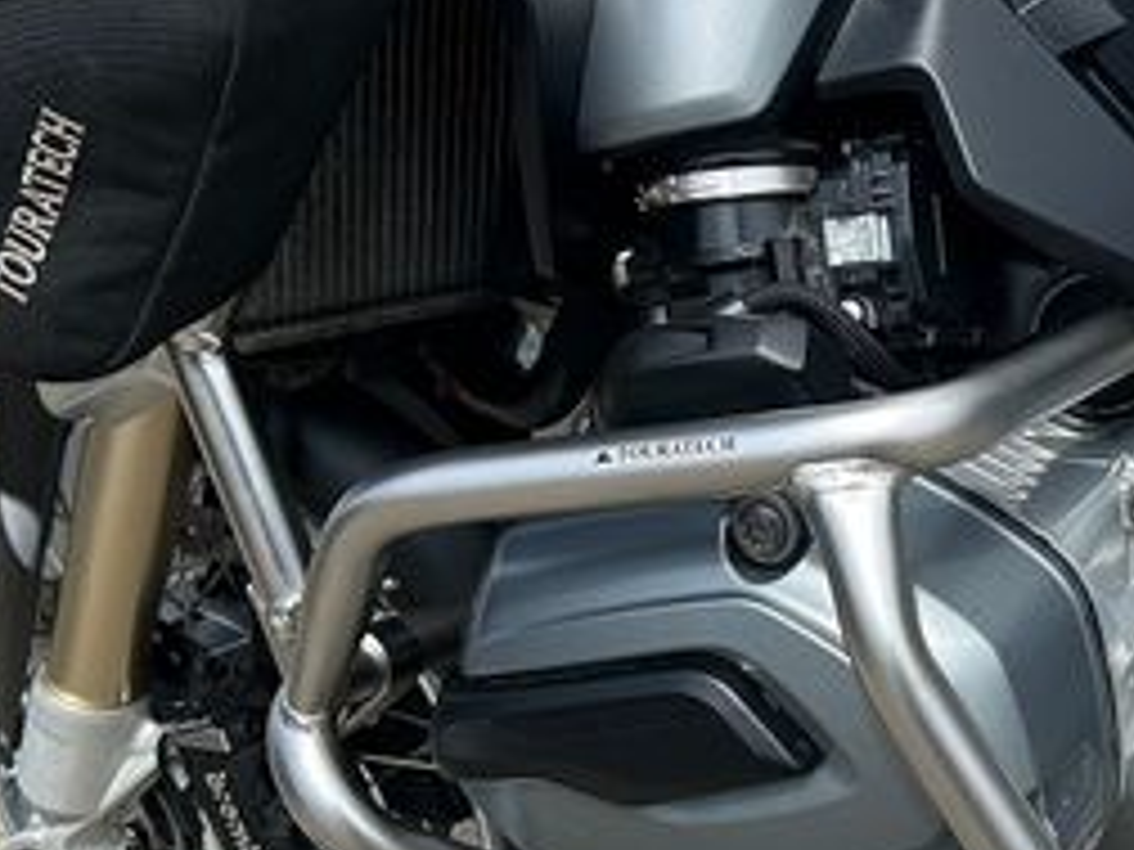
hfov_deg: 28.2
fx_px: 2162
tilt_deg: -22.3
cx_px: 1030
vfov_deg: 21.9
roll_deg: +1.8
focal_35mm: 66
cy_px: 693
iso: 50
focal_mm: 5.7
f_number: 1.5
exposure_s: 1/2123
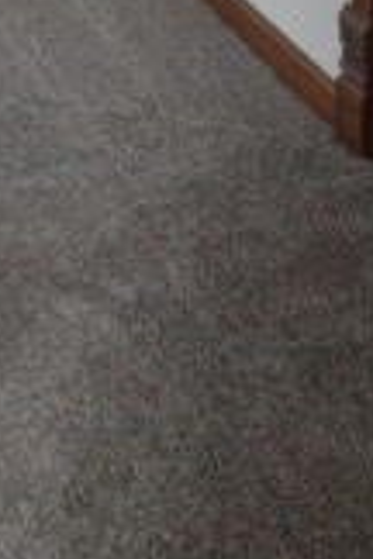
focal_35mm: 128
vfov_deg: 13.7
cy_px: -543
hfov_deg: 10.7
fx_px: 1989
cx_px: 218
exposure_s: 1/60
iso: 800
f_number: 3.5
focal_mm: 18
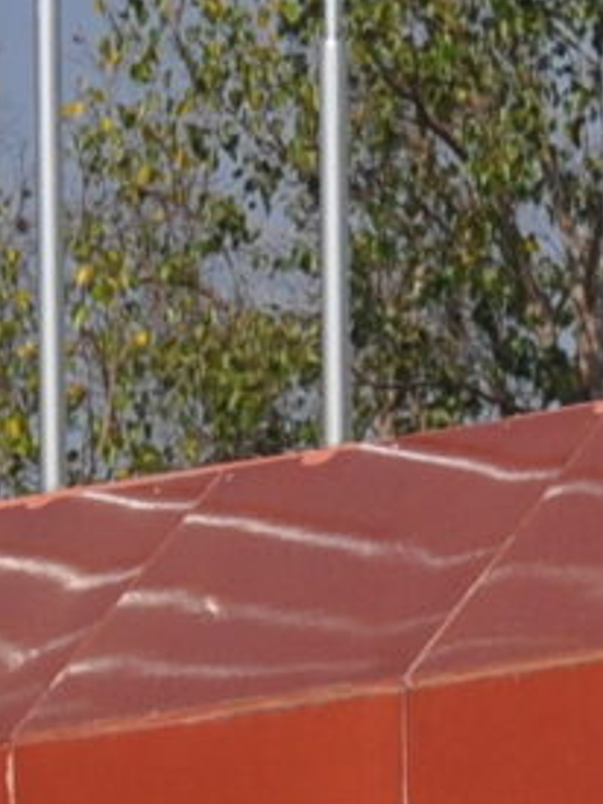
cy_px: 1895
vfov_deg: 5.5
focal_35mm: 349
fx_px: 8112
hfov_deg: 4.3
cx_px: 422
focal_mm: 26
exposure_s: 1/400
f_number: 10
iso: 200
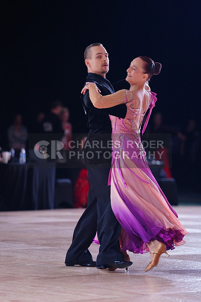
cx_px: 100
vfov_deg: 12.3
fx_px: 1398
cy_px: 151
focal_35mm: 167
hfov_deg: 8.2
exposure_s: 1/500
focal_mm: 167
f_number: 2.8
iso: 1250
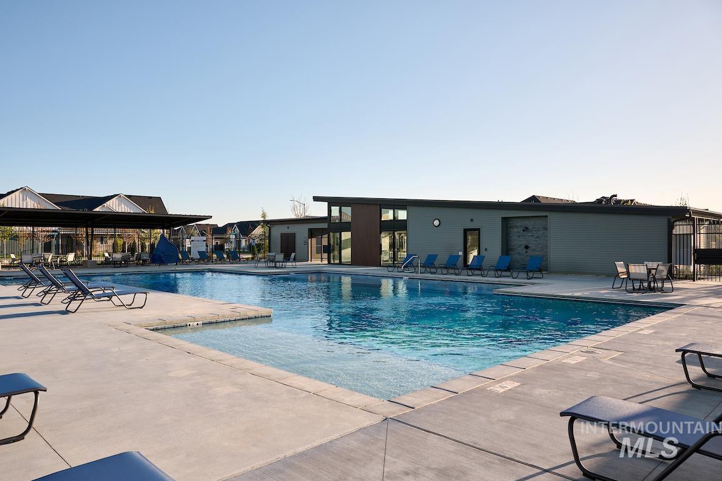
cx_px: 350
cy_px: 243
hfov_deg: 69.4
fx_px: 521
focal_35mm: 26
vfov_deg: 49.5
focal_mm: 25
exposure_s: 1/60
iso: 100
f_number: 11
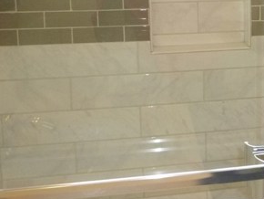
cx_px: 277
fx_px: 489
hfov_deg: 28.0
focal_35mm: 64
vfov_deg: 22.3
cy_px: 13
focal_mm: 5.2
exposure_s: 1/60
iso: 400
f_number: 3.3
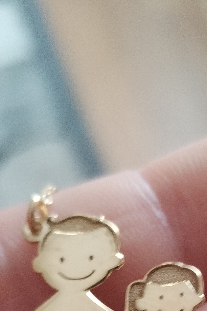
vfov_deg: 22.8
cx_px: 189
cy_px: 384
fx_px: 698
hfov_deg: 16.6
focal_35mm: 81
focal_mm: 4.75
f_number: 1.8
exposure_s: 1/25
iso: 1090
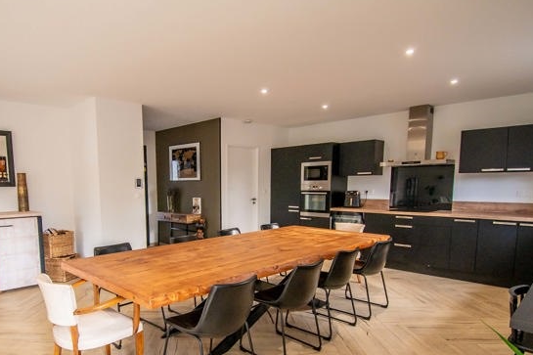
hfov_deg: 77.6
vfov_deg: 56.4
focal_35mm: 22
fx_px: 326
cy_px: 224
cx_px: 210
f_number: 5
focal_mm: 10
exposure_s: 1/100
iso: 500
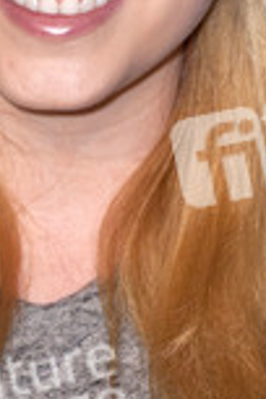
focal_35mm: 183
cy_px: 16
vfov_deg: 11.1
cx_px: 69
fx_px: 2028
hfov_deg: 7.5
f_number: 4.5
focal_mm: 70
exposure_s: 1/400
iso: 500
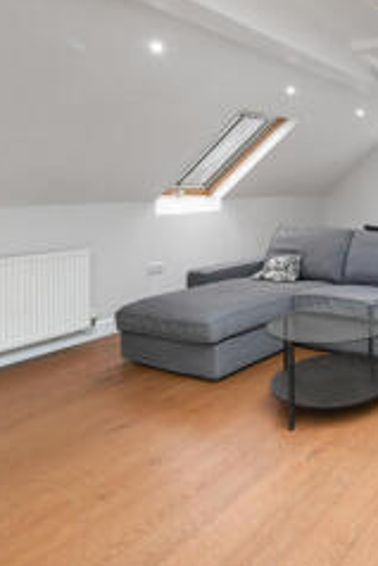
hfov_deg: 36.8
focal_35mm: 28
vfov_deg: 64.0
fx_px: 440
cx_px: 442
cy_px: 196
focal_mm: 14
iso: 100
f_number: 7.1
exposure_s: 1/20
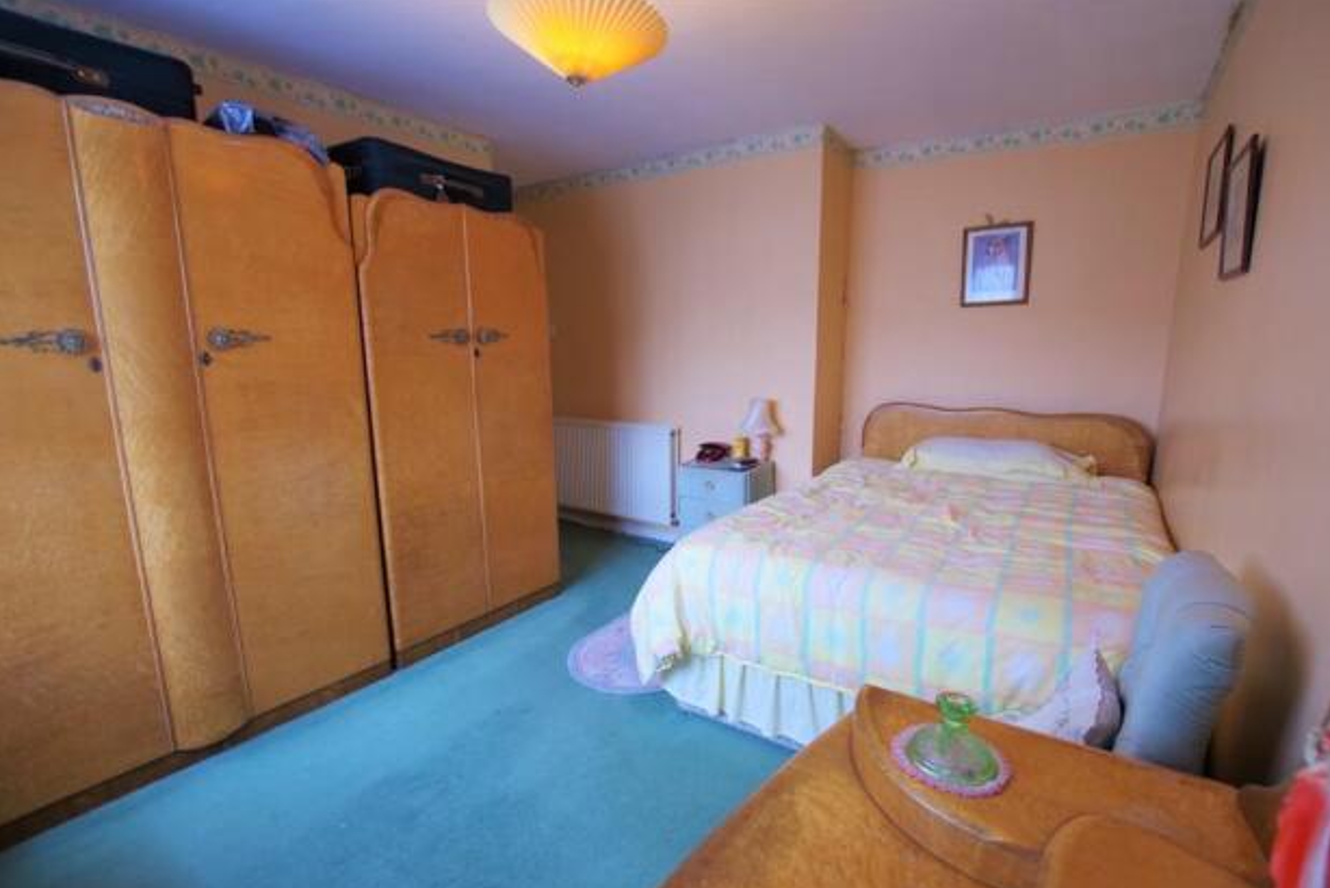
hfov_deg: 96.7
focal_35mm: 16
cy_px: 469
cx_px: 673
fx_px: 591
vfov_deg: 73.7
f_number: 3.5
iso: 400
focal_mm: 10
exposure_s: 1/25
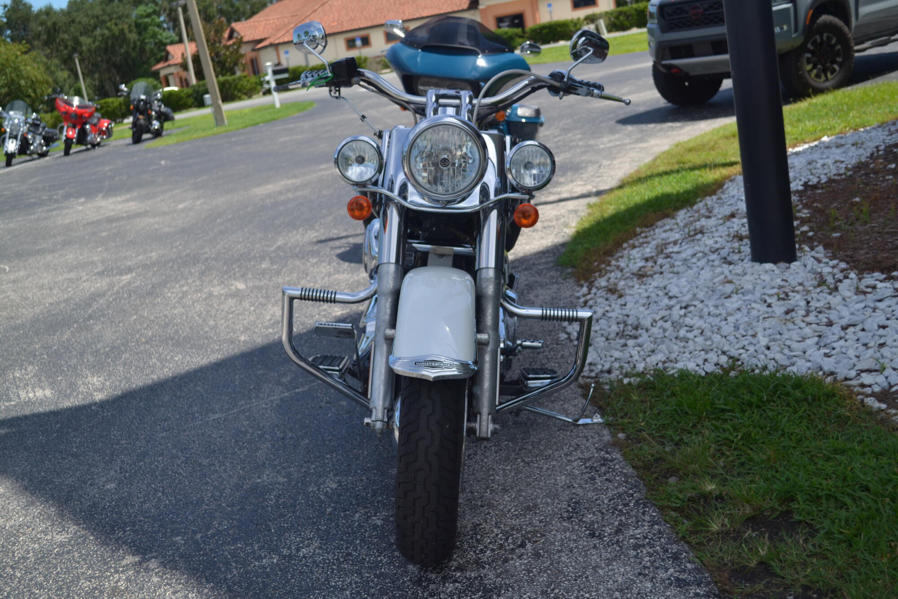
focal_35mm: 39
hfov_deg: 49.6
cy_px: 300
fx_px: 973
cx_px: 449
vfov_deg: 34.2
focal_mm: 26
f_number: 4.2
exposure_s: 1/640
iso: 100
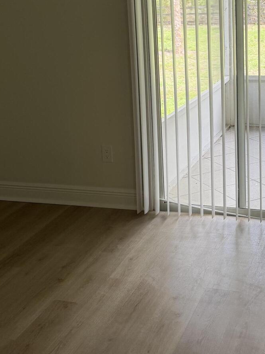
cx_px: 190
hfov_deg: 26.8
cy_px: 91
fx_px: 551
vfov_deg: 34.8
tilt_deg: -8.5
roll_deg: +3.1
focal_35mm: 54
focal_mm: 6.76
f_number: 1.78
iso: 80
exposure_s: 1/127
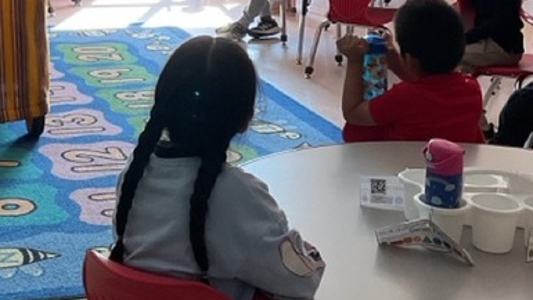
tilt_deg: -9.6
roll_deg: -2.2
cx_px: 180
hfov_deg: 25.2
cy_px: -19
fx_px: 1188
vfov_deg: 14.1
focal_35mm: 84
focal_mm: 3
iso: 50
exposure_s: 1/60
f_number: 1.8
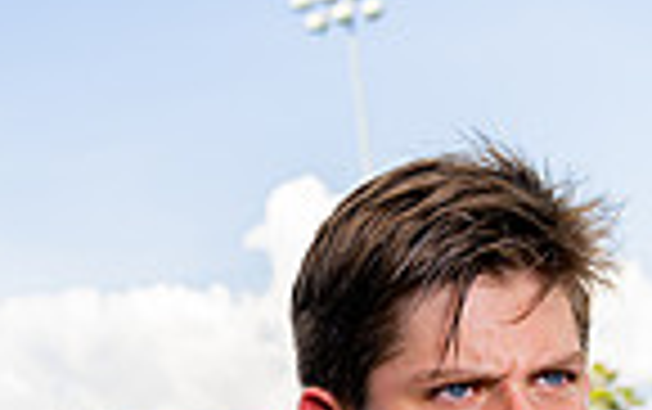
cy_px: 987
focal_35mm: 120
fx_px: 2135
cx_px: 400
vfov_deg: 9.7
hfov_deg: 17.3
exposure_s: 1/200
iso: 200
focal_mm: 38
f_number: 5.6
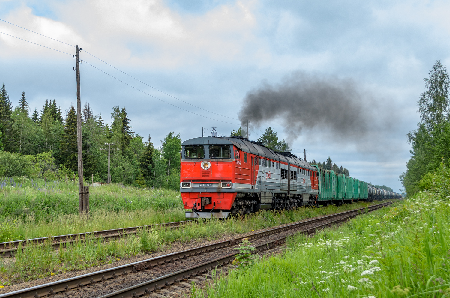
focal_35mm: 48
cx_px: 225
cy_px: 149
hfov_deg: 41.2
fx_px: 599
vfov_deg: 28.0
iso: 400
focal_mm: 32
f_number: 5.6
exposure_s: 1/500
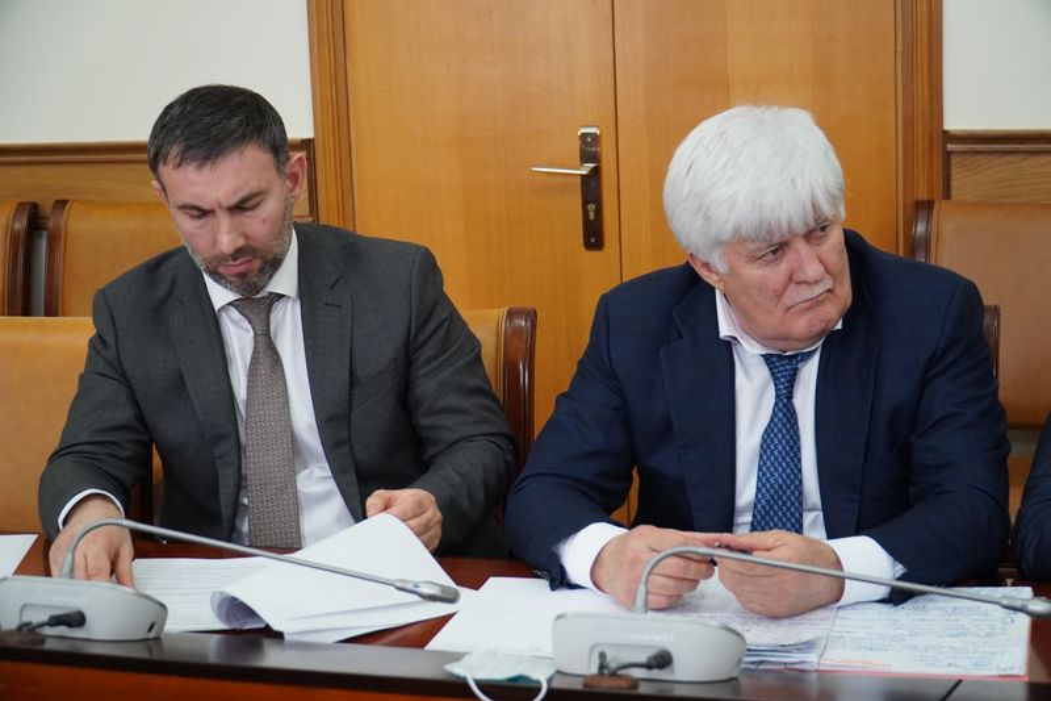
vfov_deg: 22.6
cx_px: 526
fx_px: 1751
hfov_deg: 33.4
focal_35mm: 60
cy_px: 350
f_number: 4
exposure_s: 1/250
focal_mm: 40
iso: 1600
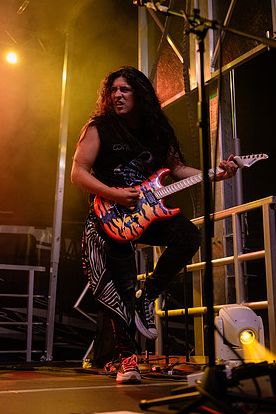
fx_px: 575
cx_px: 140
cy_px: 191
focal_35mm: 50
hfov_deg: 27.0
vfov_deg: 39.6
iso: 5000
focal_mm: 46
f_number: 2.8
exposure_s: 1/250
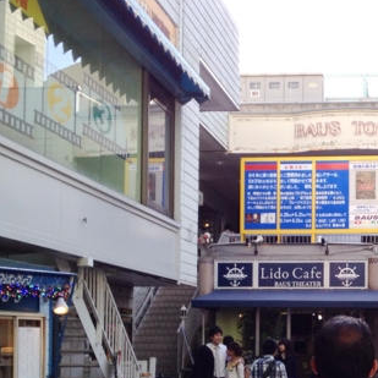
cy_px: 305
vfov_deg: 23.6
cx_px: 361
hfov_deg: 23.2
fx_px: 890
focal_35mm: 72
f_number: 2.4
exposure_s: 1/349
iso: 50
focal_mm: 4.28
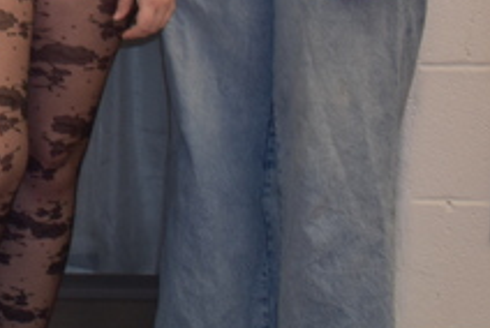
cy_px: -241
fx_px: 2663
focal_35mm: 195
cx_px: -619
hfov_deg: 9.5
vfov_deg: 6.9
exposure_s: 1/30
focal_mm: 27
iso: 250
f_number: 4
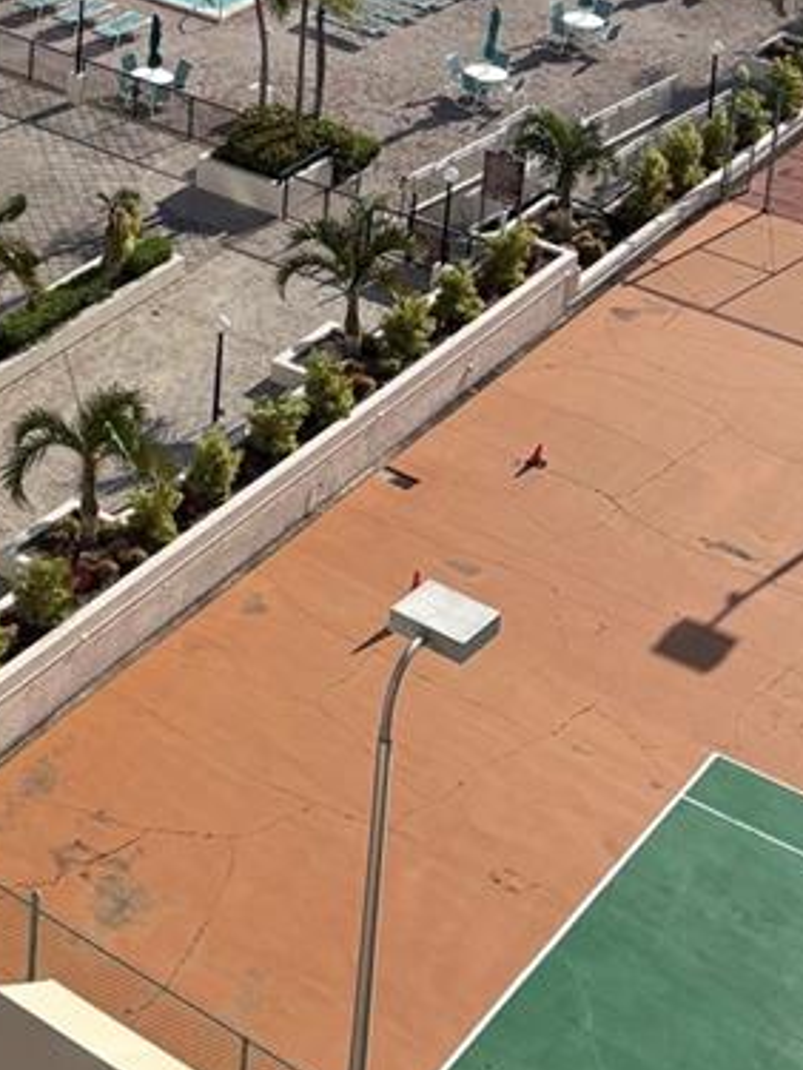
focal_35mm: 83
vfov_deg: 20.8
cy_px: -421
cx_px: -310
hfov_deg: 16.6
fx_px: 2567
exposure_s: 1/5348
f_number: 1.6
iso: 50
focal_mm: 5.96
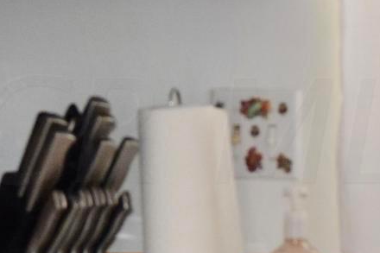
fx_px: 2807
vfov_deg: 5.2
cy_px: 130
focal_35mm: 266
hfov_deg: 7.7
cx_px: 231
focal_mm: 26
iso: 800
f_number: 5
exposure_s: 1/100
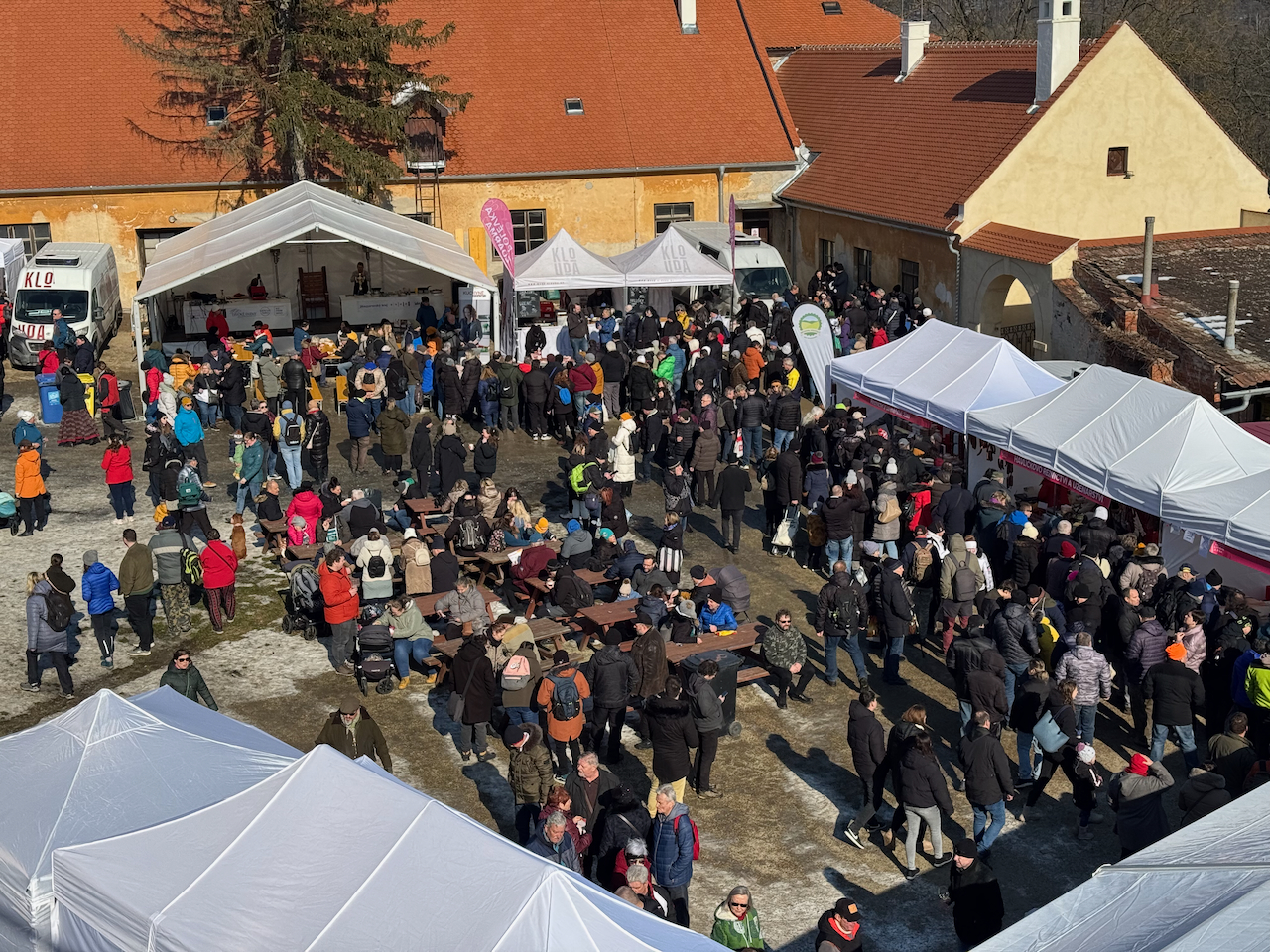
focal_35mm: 48
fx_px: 1761
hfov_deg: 39.7
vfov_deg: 30.3
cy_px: 476
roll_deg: +1.9
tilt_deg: -14.3
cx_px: 635
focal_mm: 6.76
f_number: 1.78
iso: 64
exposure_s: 1/5848
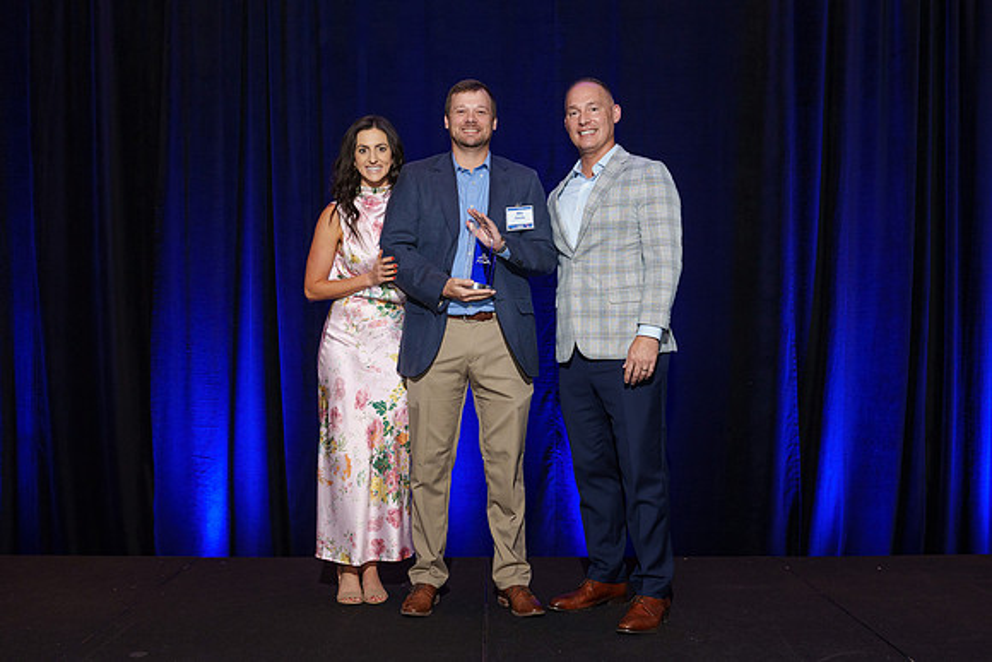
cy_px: 337
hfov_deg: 47.6
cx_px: 496
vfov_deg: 32.8
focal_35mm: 41
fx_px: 1123
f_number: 5
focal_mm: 39
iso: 1000
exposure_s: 1/60
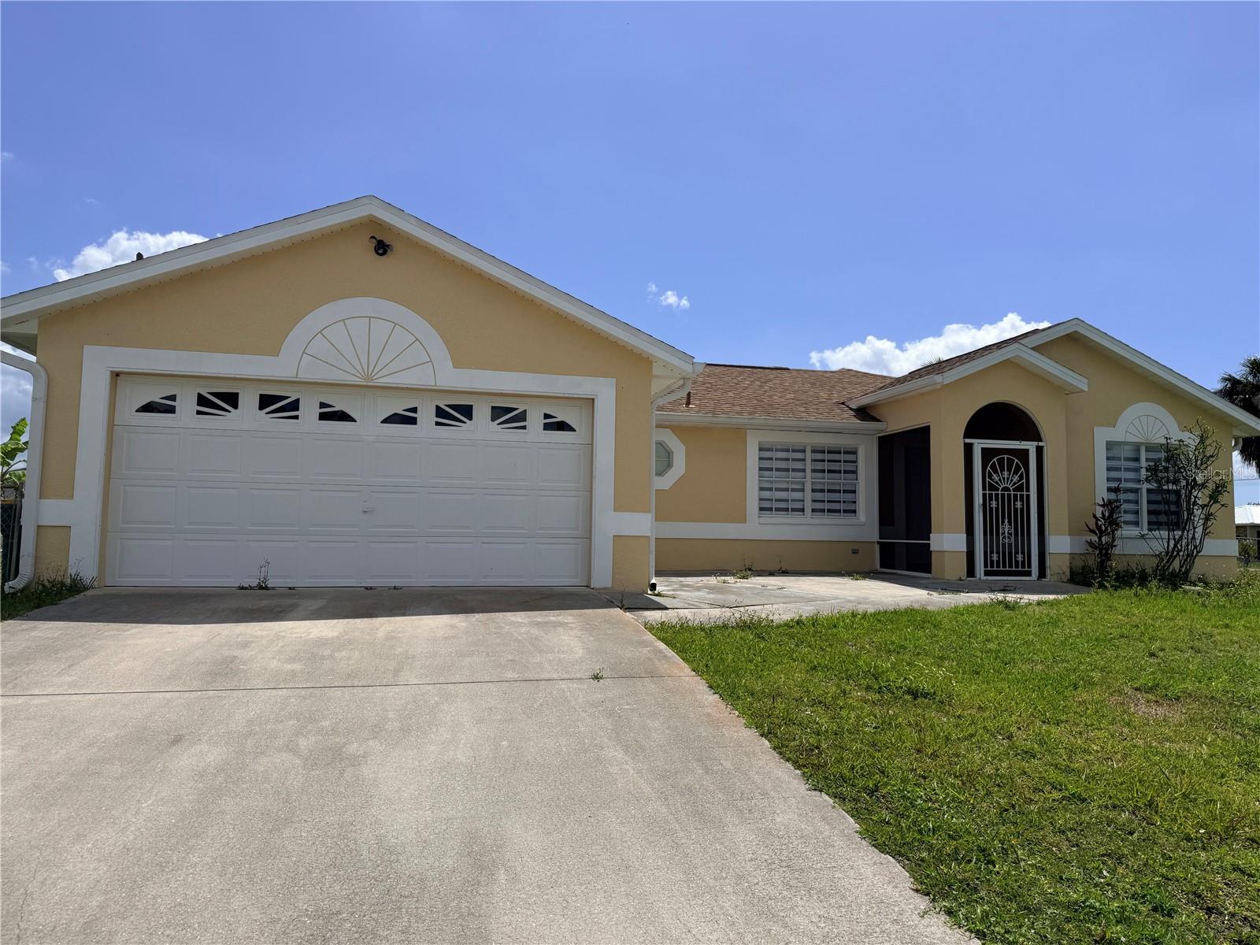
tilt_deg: +4.5
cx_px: 630
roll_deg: -0.8
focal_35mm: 24
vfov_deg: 56.8
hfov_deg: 71.6
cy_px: 472
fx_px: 874
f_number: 1.78
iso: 80
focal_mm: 6.76
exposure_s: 1/10309
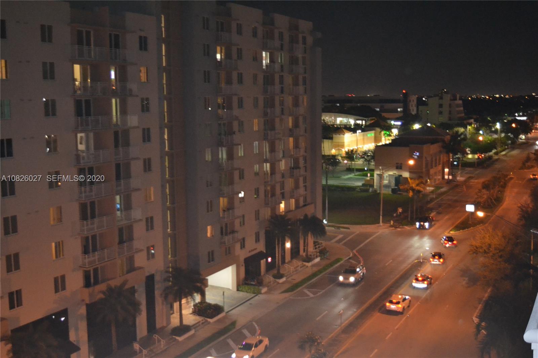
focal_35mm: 42
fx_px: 627
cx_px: 269
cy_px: 179
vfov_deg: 31.9
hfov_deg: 46.4
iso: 3200
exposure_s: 1/40
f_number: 4.2
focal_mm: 28
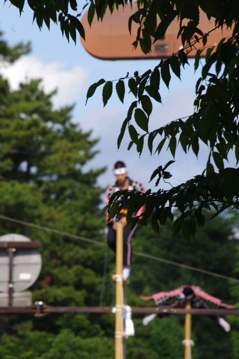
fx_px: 3444
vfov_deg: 6.0
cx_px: 120
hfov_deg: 4.0
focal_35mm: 345
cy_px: 180
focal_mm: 230
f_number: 11
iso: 400
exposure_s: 1/400
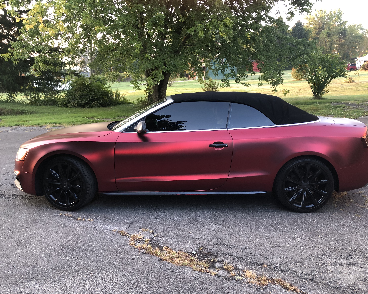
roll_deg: +0.9
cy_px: 145
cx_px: 186
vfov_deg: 48.5
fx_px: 327
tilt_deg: -9.8
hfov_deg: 58.8
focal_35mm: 30
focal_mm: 3.99
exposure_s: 1/24
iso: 40
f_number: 1.8
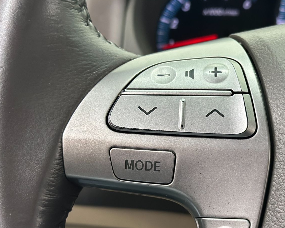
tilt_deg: -17.5
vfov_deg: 19.4
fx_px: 666
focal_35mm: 79
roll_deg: -1.4
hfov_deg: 24.0
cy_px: 129
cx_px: 190
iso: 320
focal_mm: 6.86
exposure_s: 1/40
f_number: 1.78
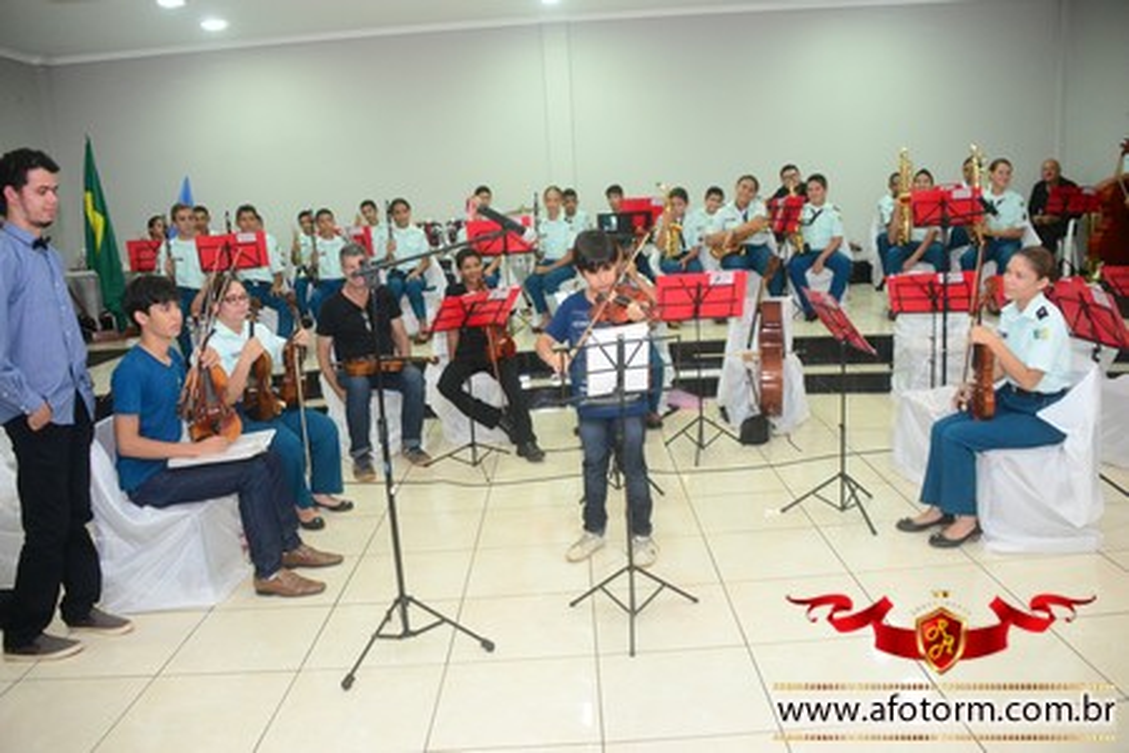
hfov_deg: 61.9
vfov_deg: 43.6
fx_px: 941
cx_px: 564
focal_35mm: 30
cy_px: 376
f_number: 3.5
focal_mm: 20
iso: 1600
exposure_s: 1/60
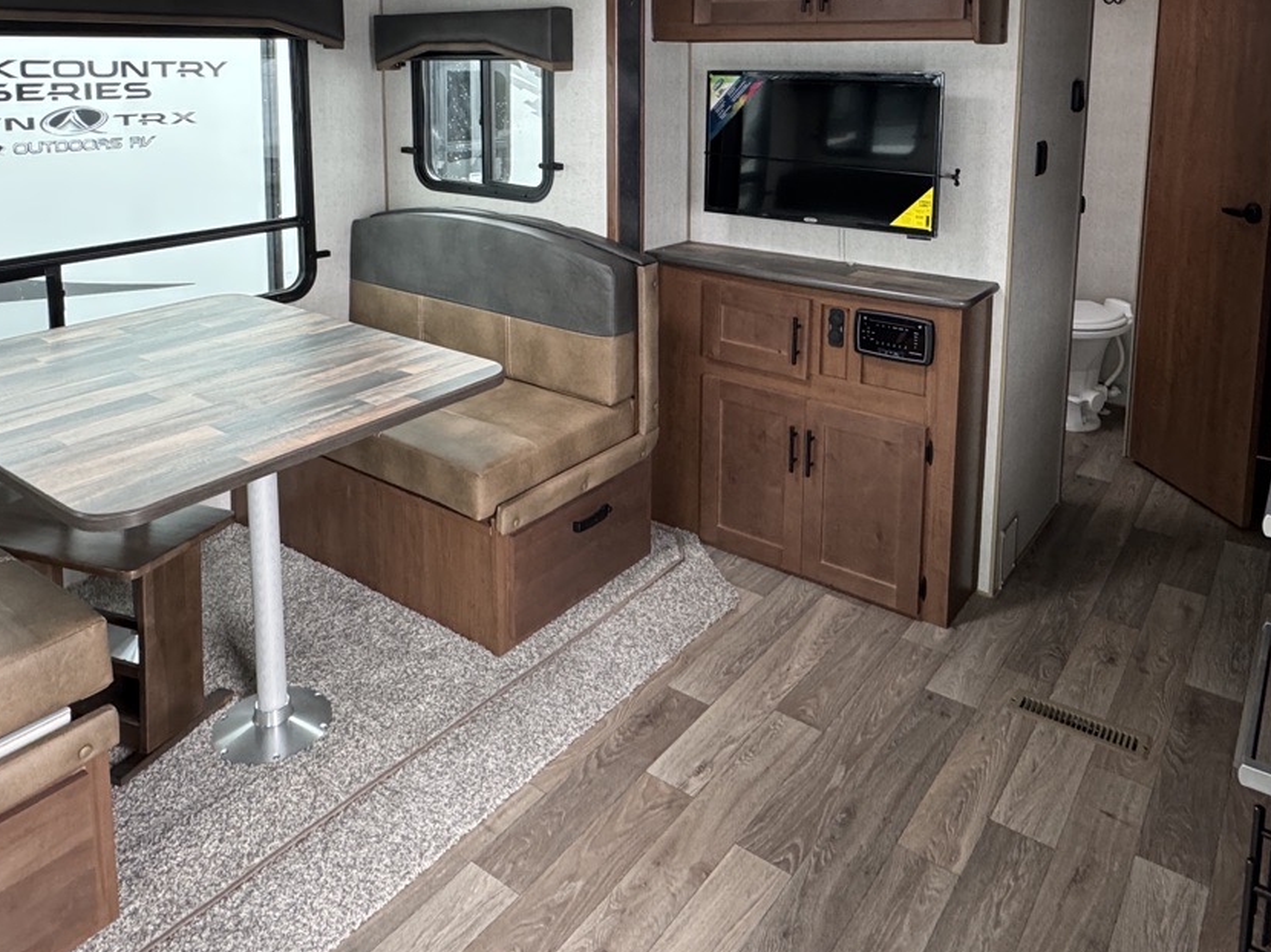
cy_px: 178
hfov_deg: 65.3
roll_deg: +0.2
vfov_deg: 48.2
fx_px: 991
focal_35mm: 27
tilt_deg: -6.8
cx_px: 640
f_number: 2.2
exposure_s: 1/67
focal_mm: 2.22
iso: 320
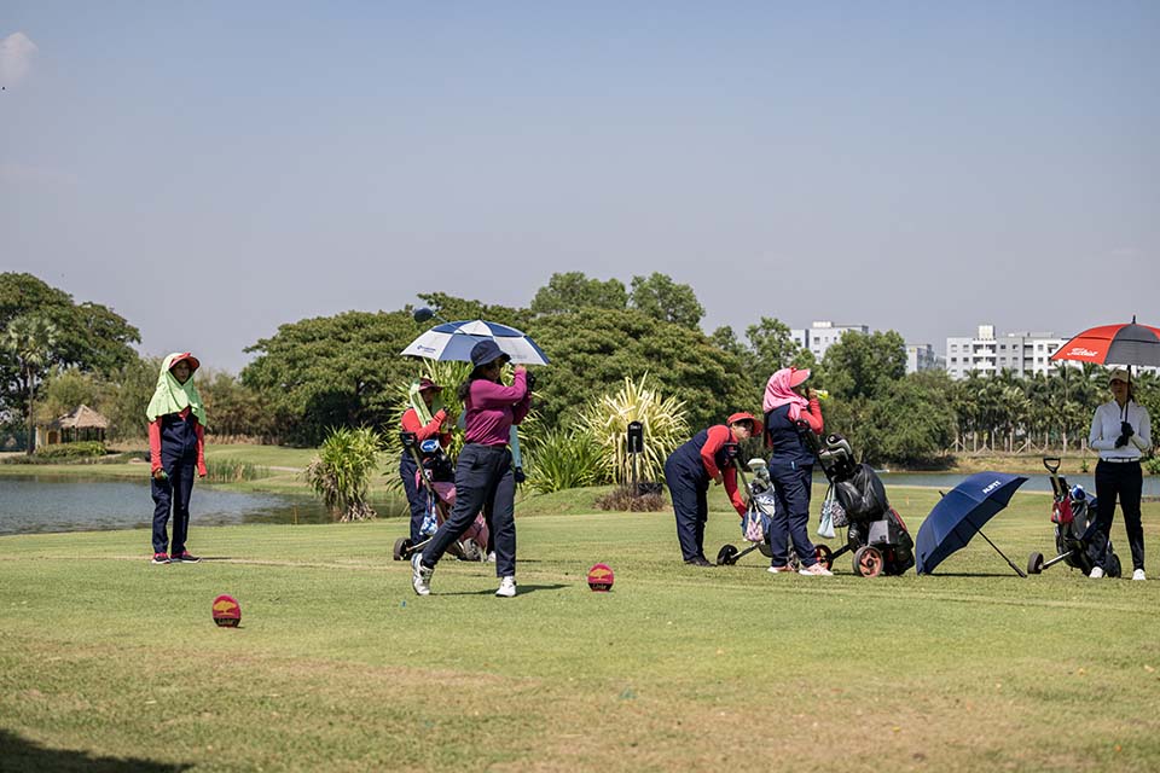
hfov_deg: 28.8
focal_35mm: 70
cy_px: 386
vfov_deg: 19.5
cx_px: 580
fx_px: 2255
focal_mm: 70
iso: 320
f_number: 3.2
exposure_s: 1/6400
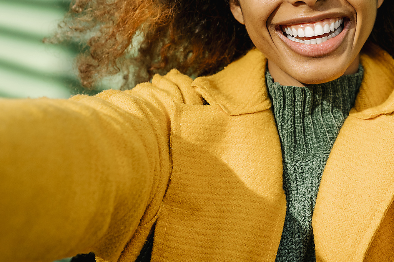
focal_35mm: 65
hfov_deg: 29.8
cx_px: 343
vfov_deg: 20.5
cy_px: 32
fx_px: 711
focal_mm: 35
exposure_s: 1/2500
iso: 800
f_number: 3.2
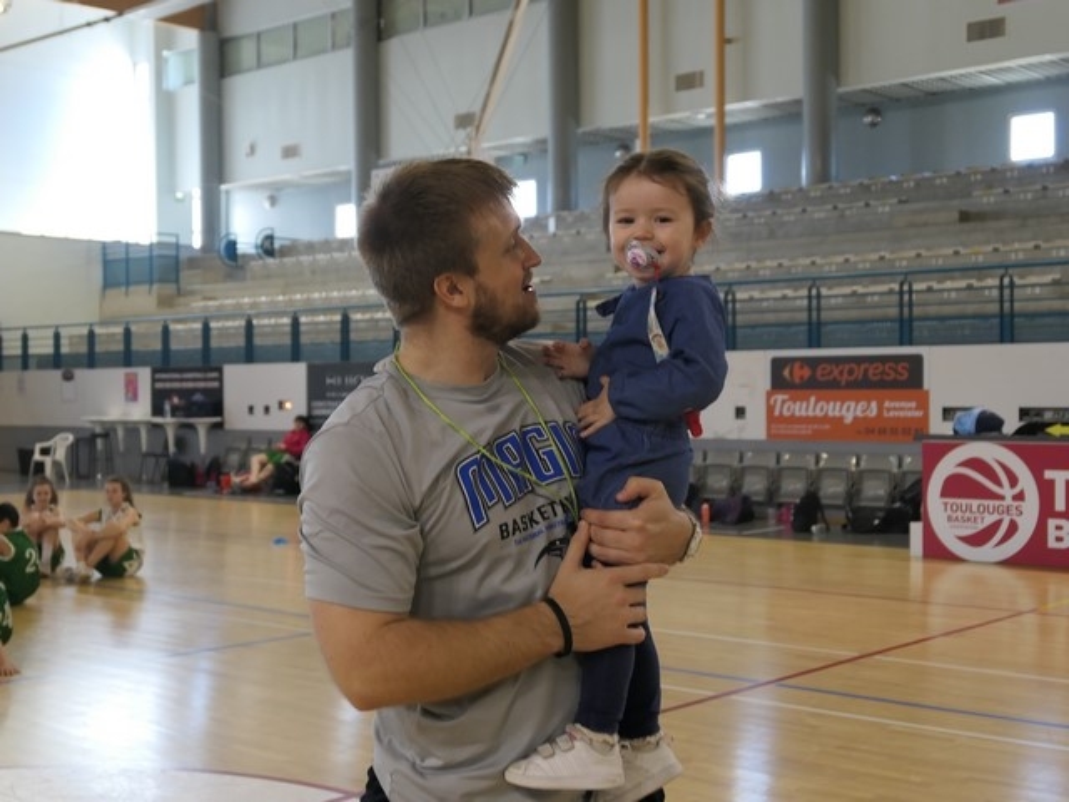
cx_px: 534
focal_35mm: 49
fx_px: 1513
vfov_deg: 29.7
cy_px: 401
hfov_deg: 38.9
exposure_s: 1/125
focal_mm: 16.6
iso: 640
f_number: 2.8
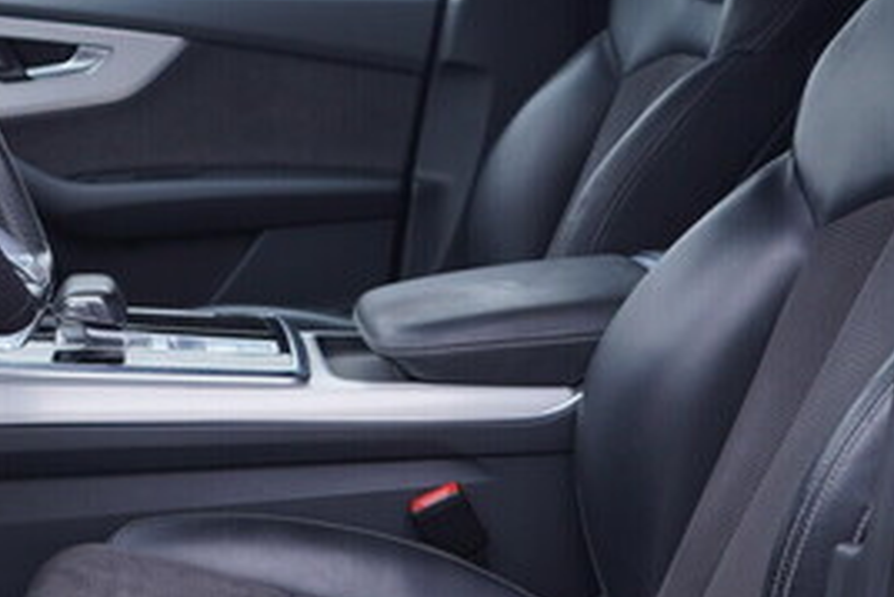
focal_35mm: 74
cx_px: 87
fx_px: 1839
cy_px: 212
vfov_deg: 18.4
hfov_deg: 26.4
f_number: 3.2
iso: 125
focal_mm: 24
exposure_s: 1/40
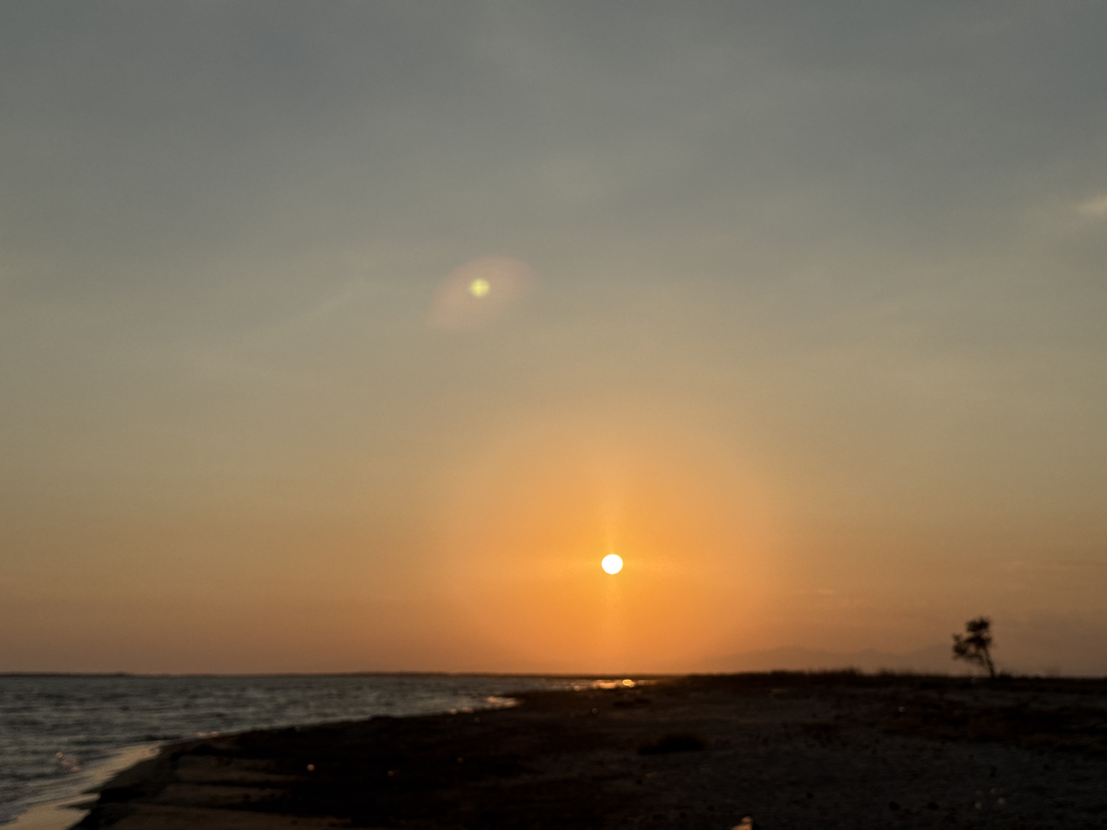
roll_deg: -0.8
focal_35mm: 48
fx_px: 1535
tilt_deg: +9.4
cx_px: 554
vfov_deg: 30.3
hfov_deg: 39.7
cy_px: 415
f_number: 1.78
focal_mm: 6.76
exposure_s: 1/7874
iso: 64
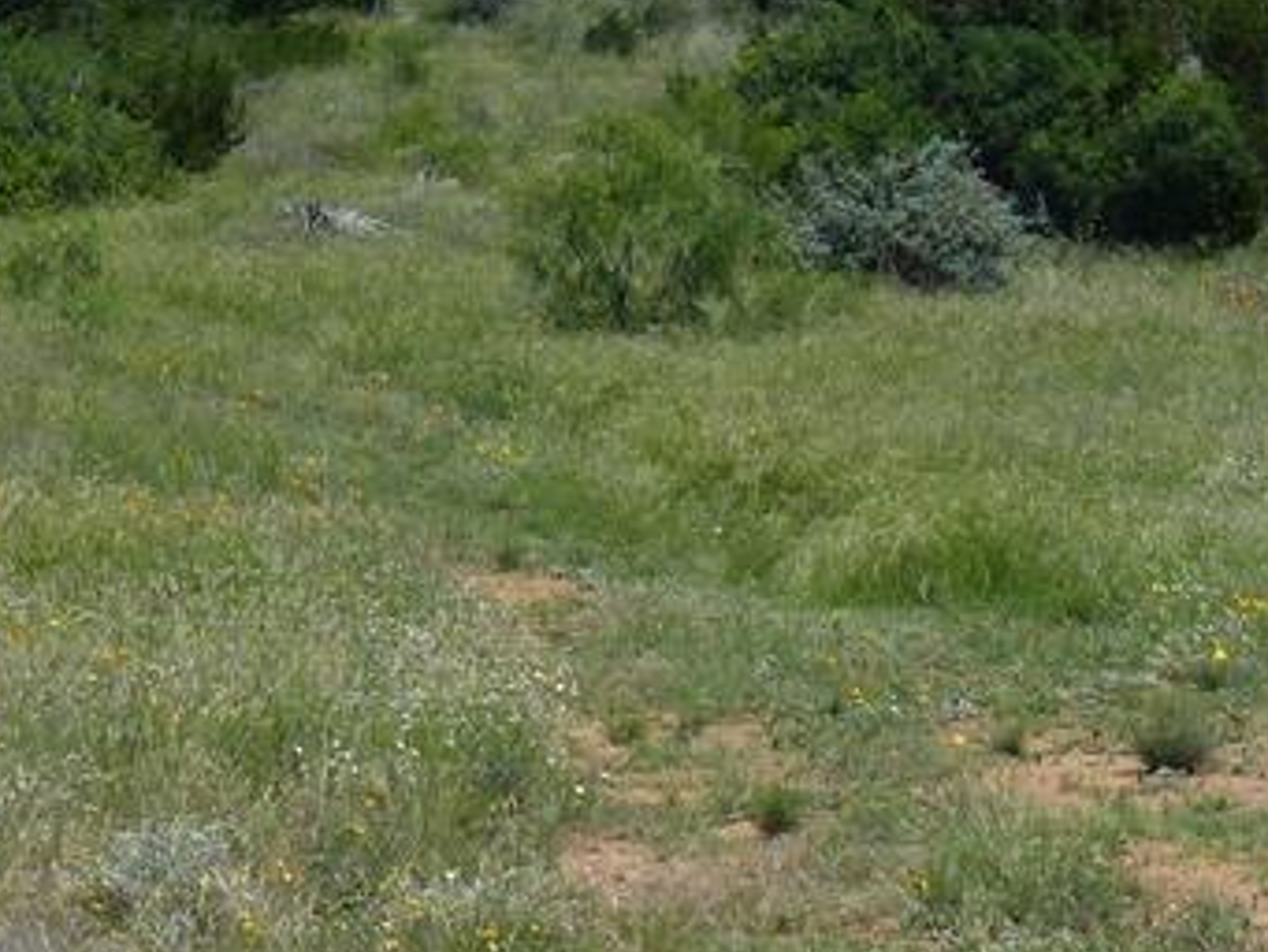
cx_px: 305
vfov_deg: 9.1
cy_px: -205
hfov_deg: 12.2
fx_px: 5936
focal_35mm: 162
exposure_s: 1/1000
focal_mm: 9.8
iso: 100
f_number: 4
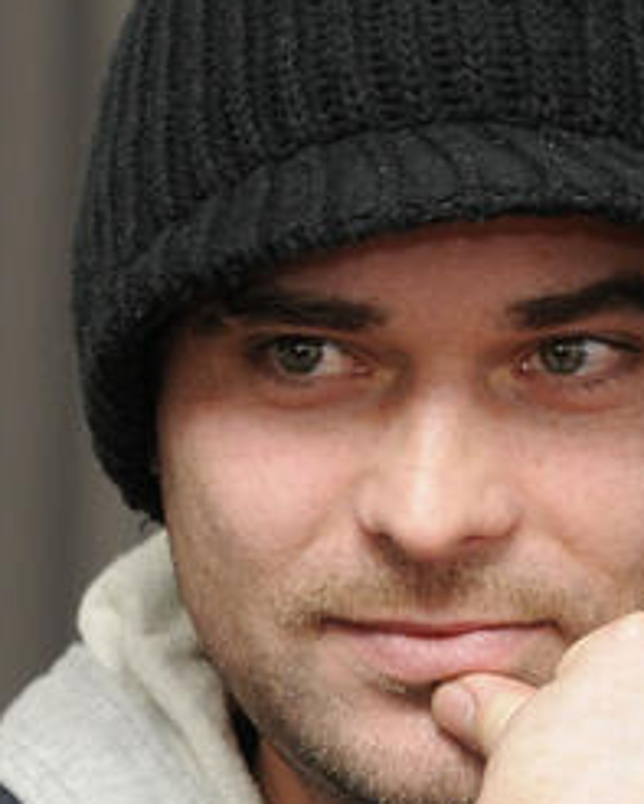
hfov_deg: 5.7
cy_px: 541
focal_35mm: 273
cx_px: 433
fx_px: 6500
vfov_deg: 7.1
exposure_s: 1/50
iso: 640
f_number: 5
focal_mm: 110
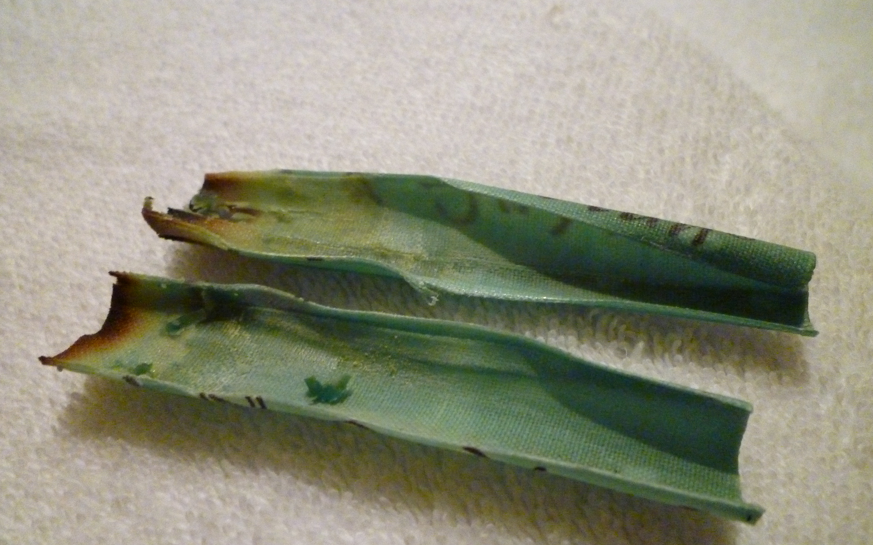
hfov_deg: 64.6
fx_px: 690
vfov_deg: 43.0
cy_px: 321
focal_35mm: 29
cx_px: 436
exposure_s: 1/30
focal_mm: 4.7
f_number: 2.9
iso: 800
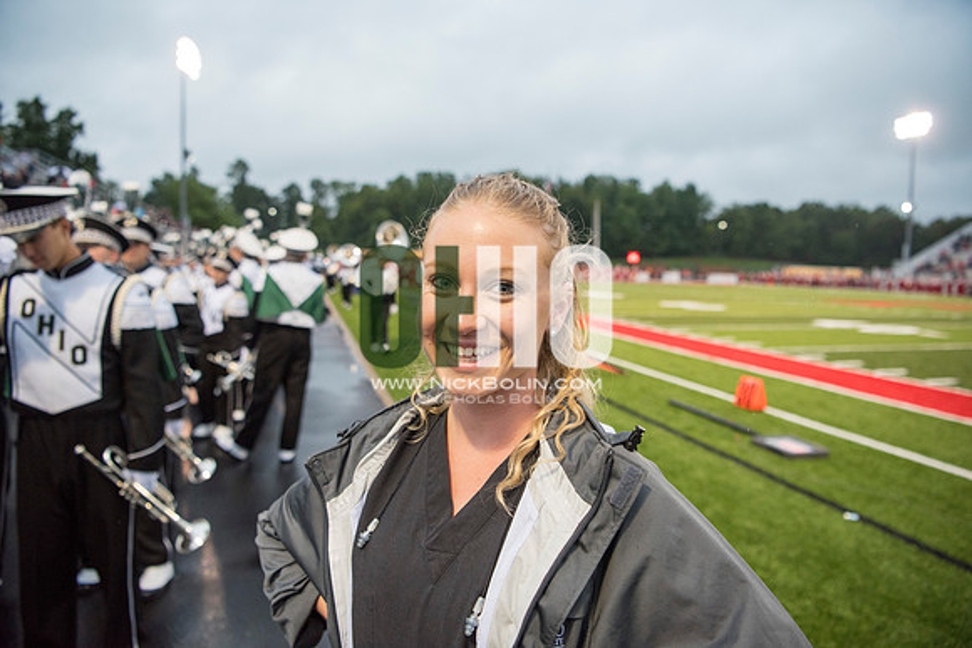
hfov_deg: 73.7
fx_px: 648
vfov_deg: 53.2
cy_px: 324
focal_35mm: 24
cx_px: 486
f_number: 3.2
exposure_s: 1/800
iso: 2000
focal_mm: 24
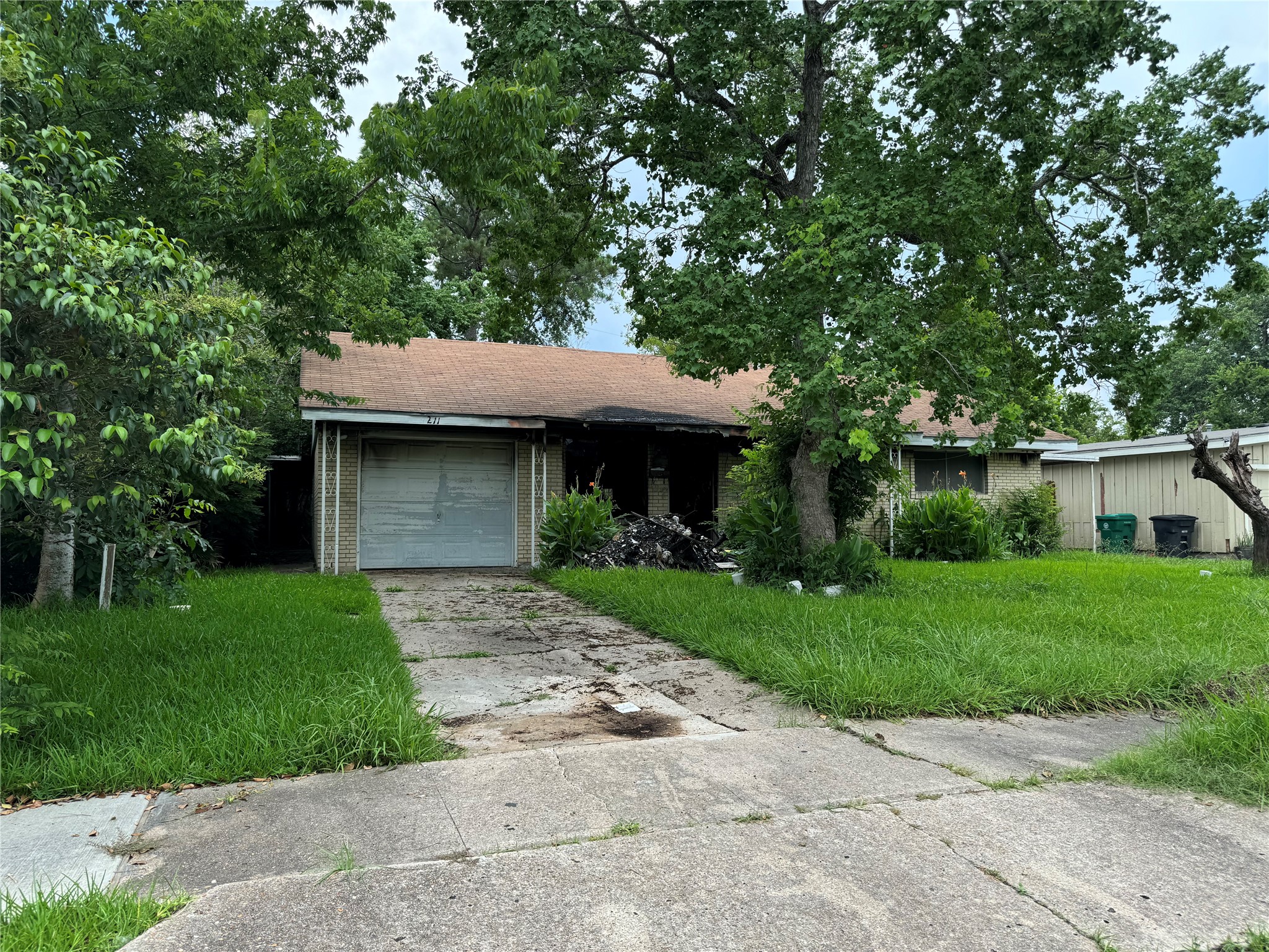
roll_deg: -0.8
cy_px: 476
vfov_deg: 56.8
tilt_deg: +3.2
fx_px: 880
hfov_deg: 71.6
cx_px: 634
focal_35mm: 24
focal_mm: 6.76
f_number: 1.78
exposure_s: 1/1172
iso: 80
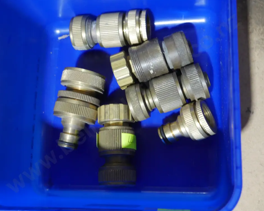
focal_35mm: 53
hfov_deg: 35.4
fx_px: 414
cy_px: 104
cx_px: 124
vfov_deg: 28.6
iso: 2000
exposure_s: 1/60
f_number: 5.3
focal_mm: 25
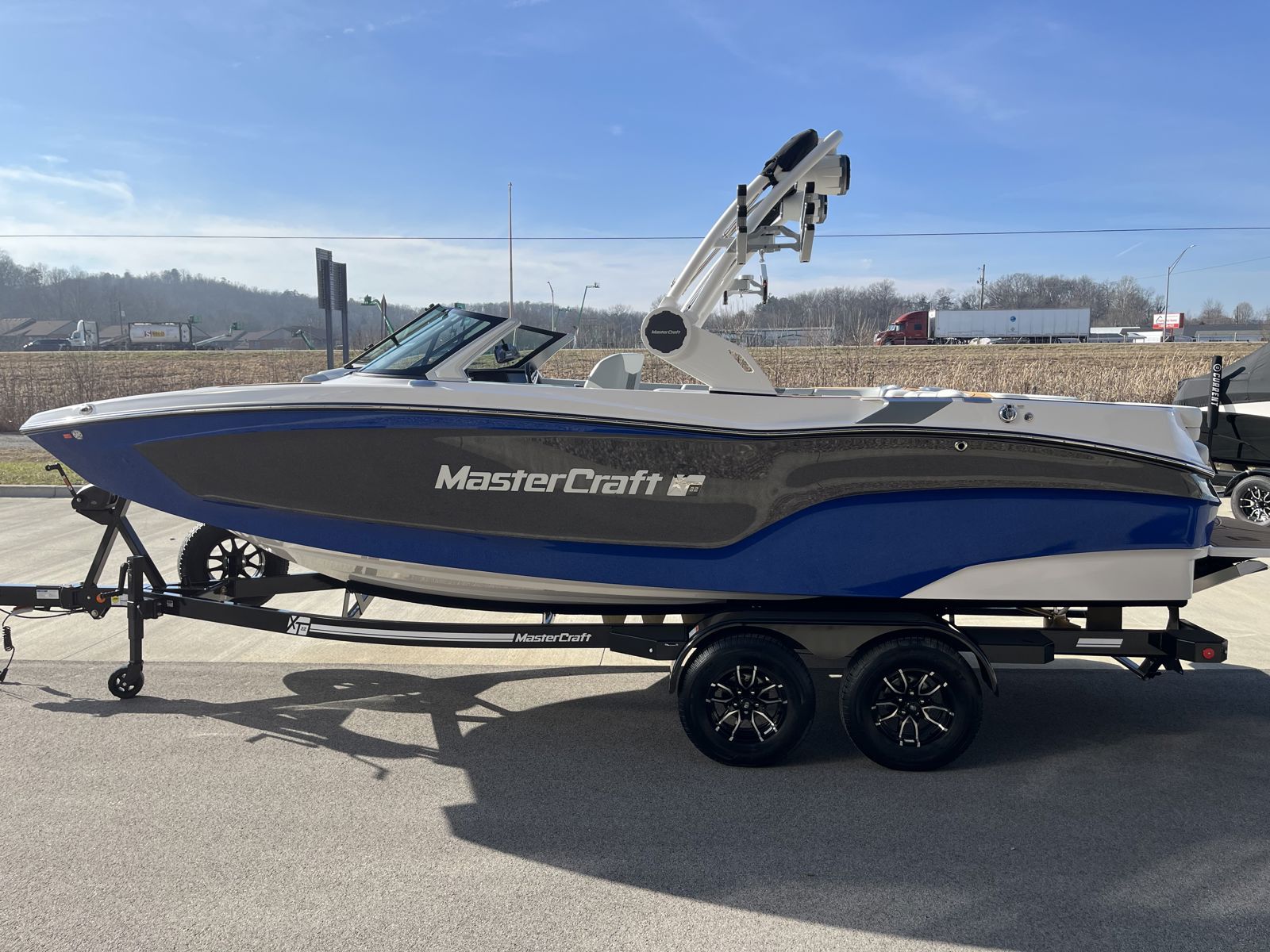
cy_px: 476
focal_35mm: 26
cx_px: 635
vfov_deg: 53.1
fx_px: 954
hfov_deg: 67.3
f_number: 1.6
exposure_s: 1/3049
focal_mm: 5.1
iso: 50
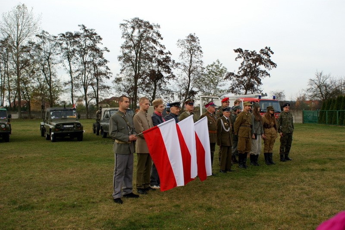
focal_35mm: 39
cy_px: 115
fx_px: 374
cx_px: 172
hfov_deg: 49.6
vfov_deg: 34.2
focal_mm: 26
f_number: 5
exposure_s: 1/160
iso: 100
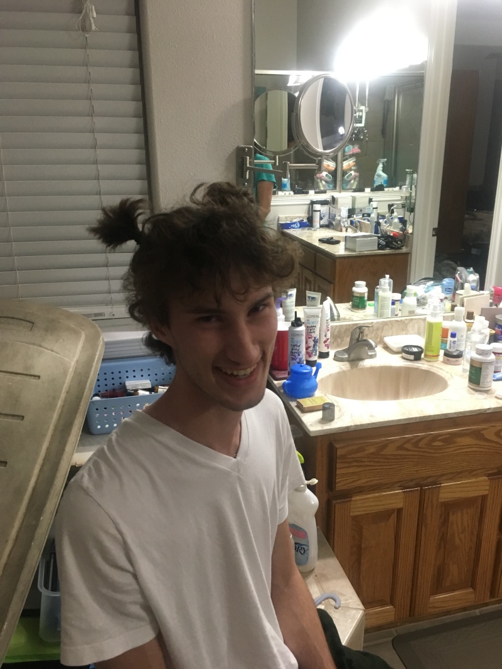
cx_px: 251
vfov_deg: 61.6
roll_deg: +0.9
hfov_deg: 48.2
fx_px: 561
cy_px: 334
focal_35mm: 29
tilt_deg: -18.8
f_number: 2.2
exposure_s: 1/30
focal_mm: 4.15
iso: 200
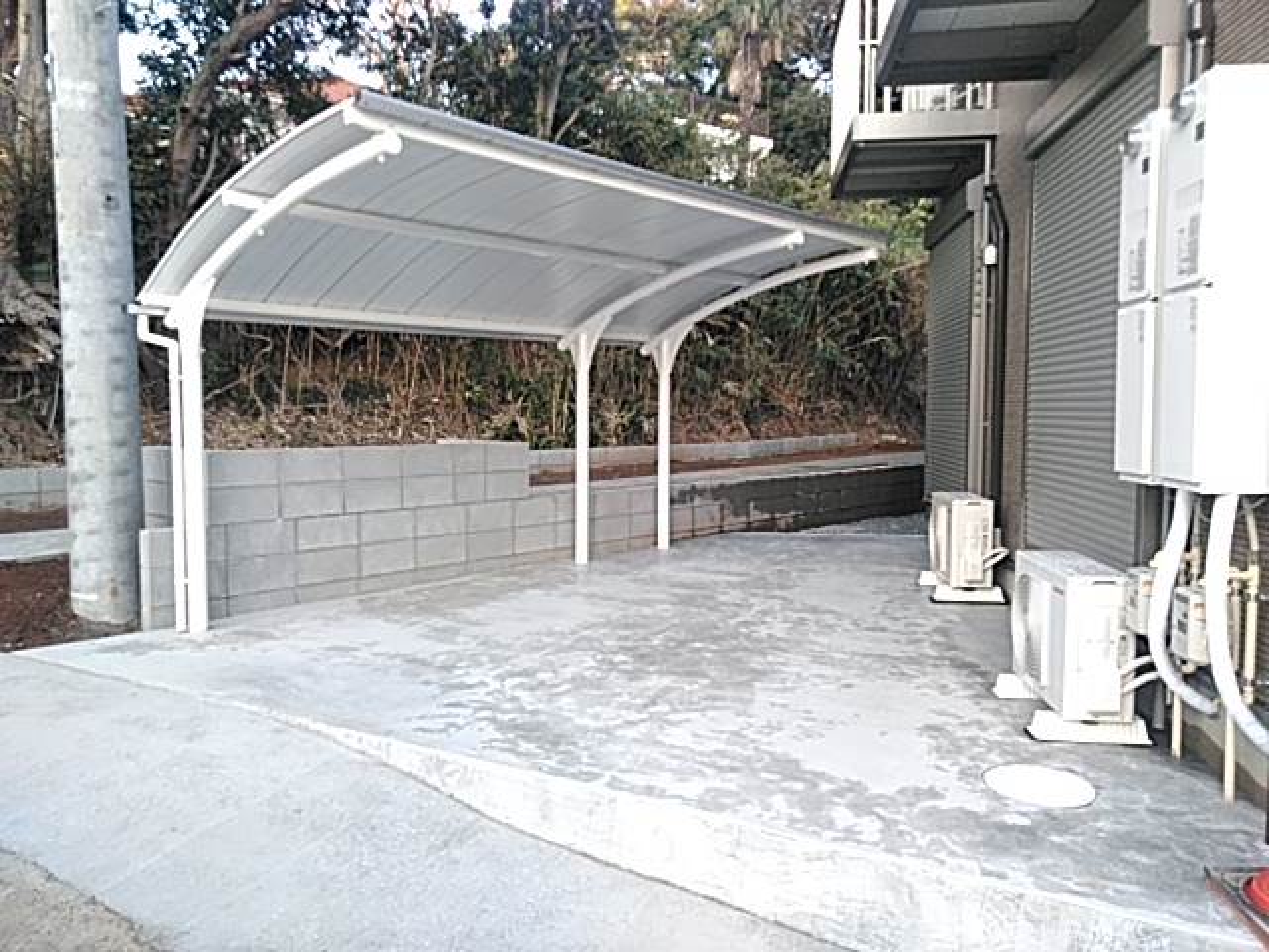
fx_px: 990
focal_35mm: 27
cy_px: 476
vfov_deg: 51.4
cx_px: 634
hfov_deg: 65.3
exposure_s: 1/120
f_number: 2.2
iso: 110
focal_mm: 3.46
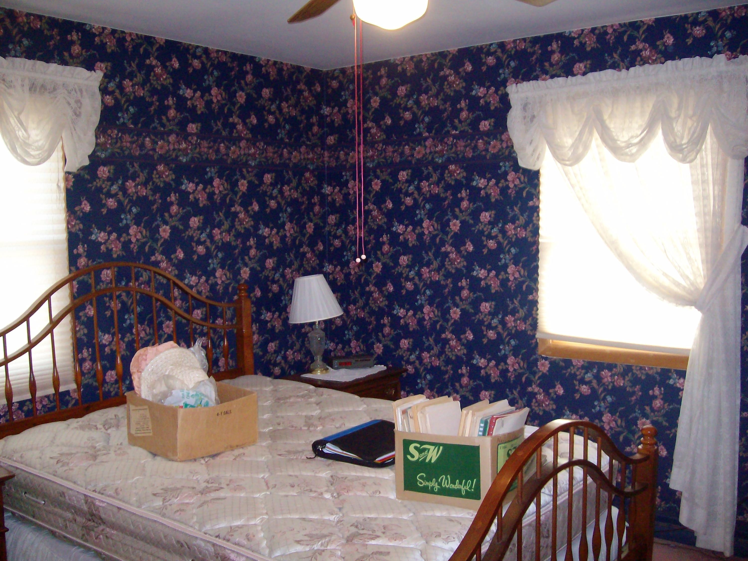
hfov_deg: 52.6
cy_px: 280
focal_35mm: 35
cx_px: 374
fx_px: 756
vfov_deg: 40.7
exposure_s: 1/40
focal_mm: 5.8
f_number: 2.8
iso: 281
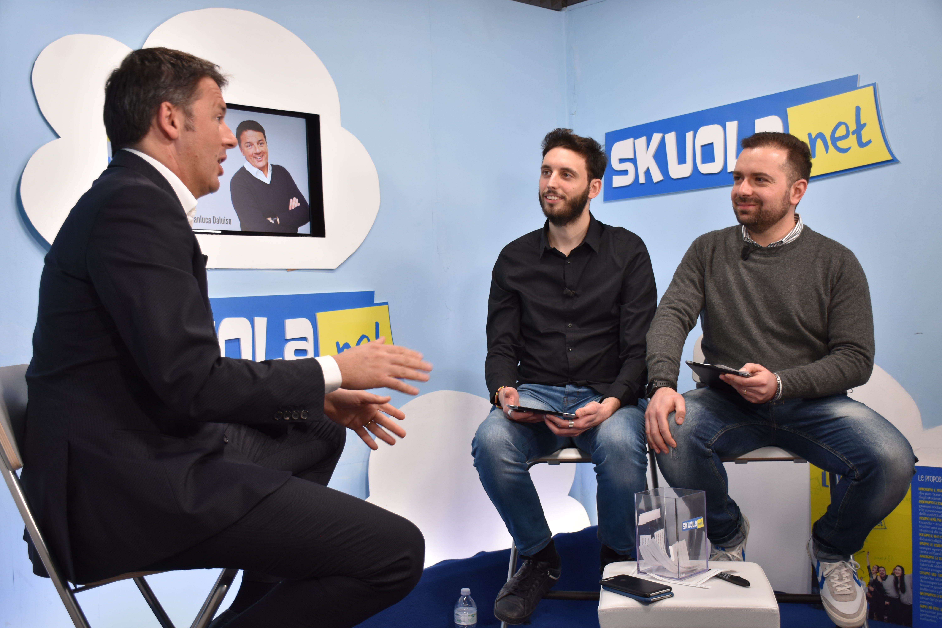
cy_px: 314
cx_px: 471
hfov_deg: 53.1
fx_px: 942
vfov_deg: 36.9
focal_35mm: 36
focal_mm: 24
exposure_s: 1/80
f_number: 4.5
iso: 400
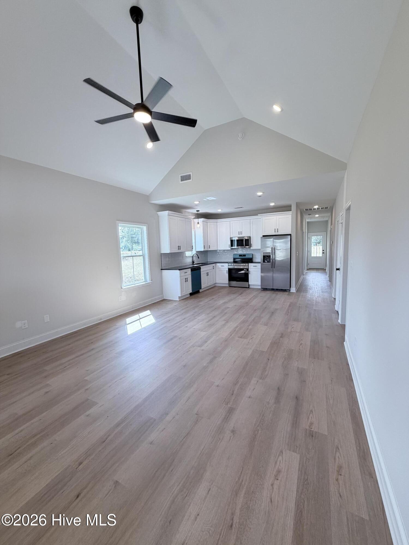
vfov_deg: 102.1
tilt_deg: -6.3
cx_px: 204
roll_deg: +2.6
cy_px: 272
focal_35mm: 14
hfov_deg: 85.7
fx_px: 221
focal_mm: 2.22
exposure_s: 1/120
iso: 100
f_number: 2.2
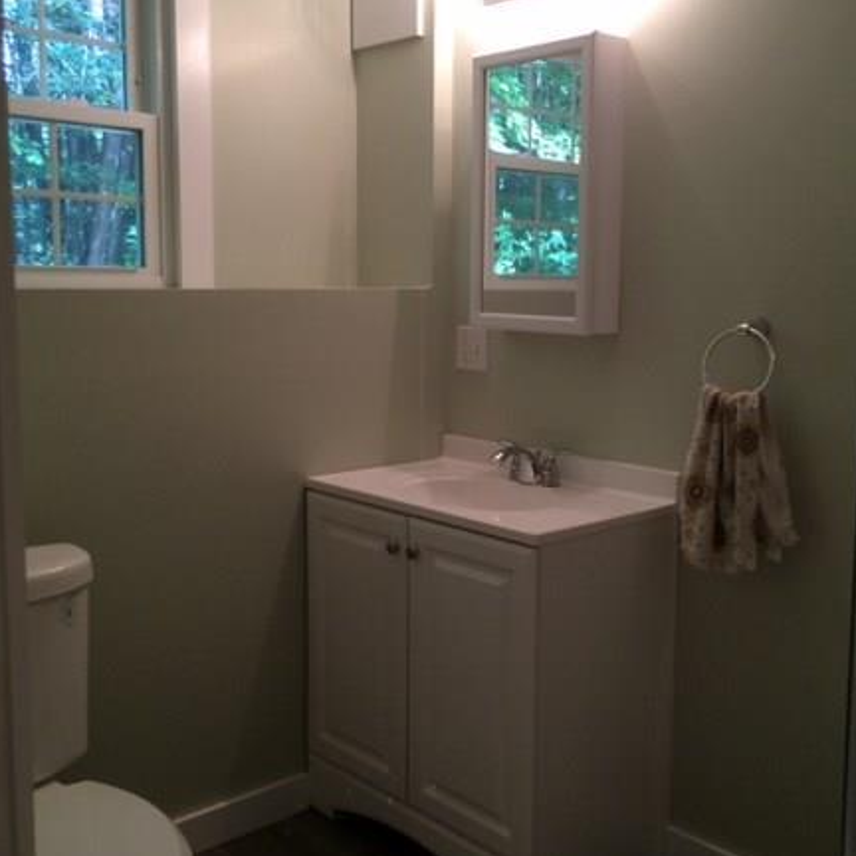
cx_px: 452
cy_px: 408
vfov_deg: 43.8
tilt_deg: -5.3
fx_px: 1063
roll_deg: -0.8
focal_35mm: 38
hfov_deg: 43.8
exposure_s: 1/30
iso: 50
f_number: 2.2
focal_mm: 4.15
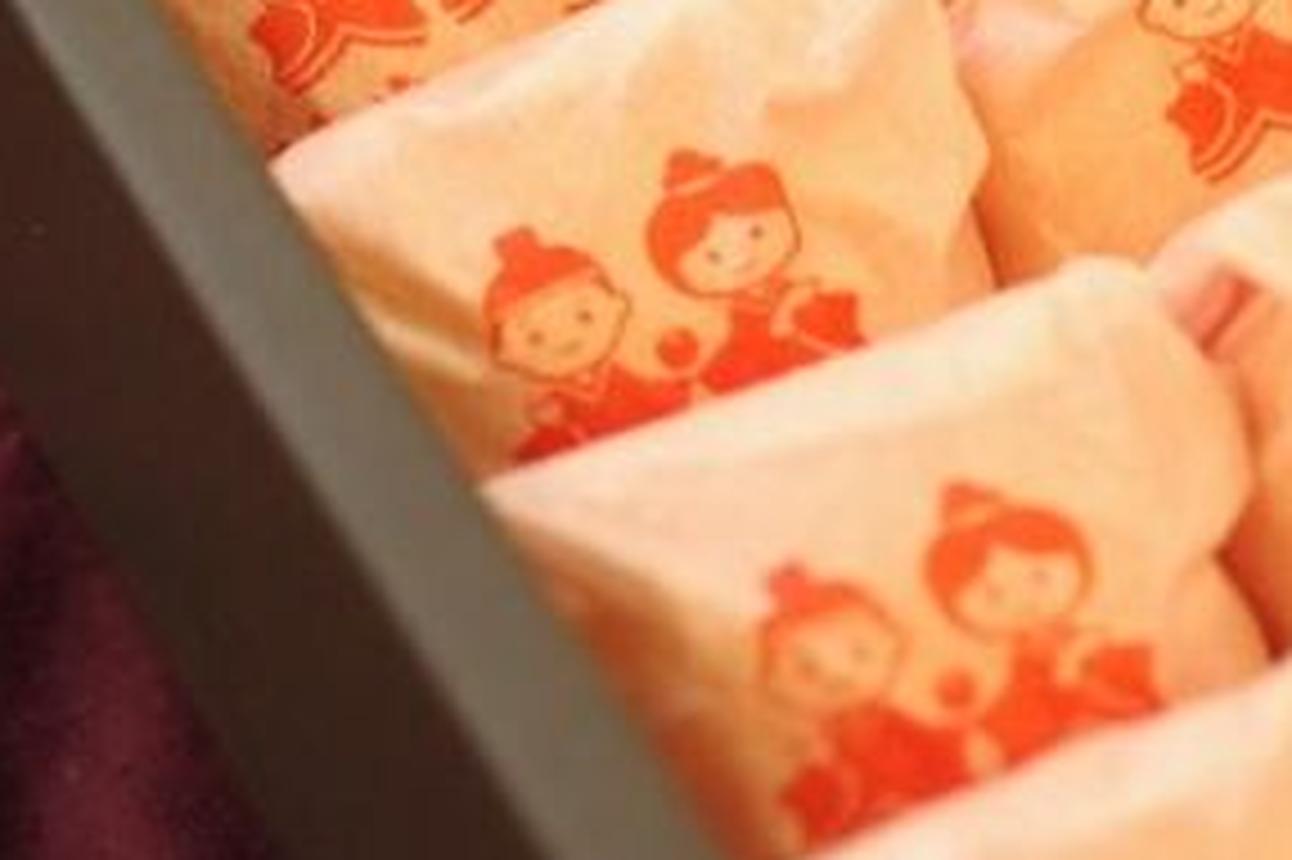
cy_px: -14
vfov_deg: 8.2
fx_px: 5990
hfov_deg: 12.1
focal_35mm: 167
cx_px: 1418
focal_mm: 50
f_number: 4
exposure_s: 1/100
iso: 800
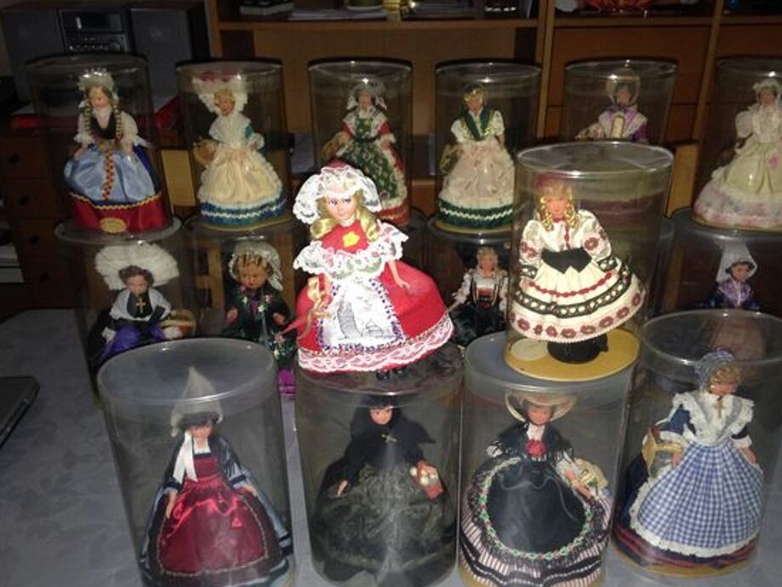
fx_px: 813
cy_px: 311
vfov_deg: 39.6
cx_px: 398
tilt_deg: -29.2
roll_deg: +2.7
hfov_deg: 51.3
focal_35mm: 36
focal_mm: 4.12
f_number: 2.4
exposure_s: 1/16
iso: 160
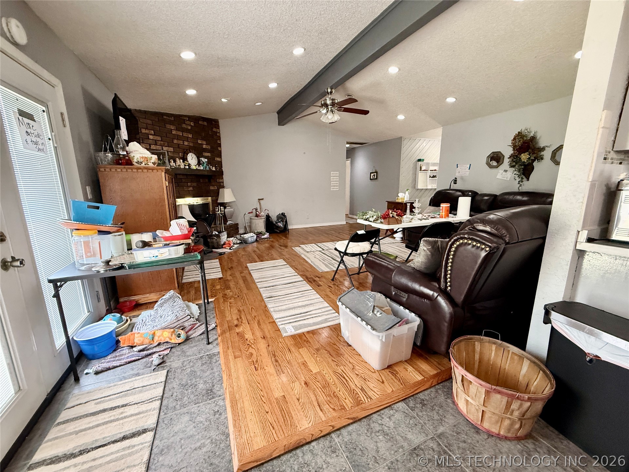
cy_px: 236
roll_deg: -0.1
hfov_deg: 102.1
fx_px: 254
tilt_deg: -11.6
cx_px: 314
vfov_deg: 85.7
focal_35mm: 14
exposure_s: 1/60
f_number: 2.2
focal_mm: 2.22
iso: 400
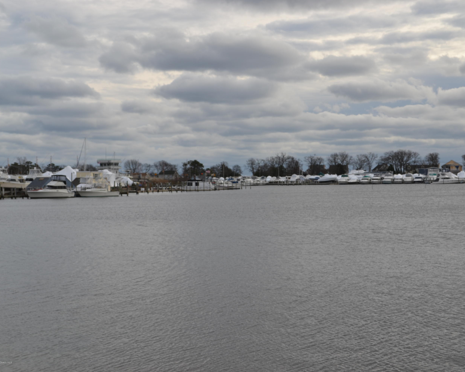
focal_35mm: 58
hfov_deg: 32.4
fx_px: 798
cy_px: 186
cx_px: 261
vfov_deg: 26.2
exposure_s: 1/250
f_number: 8
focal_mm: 34
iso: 100
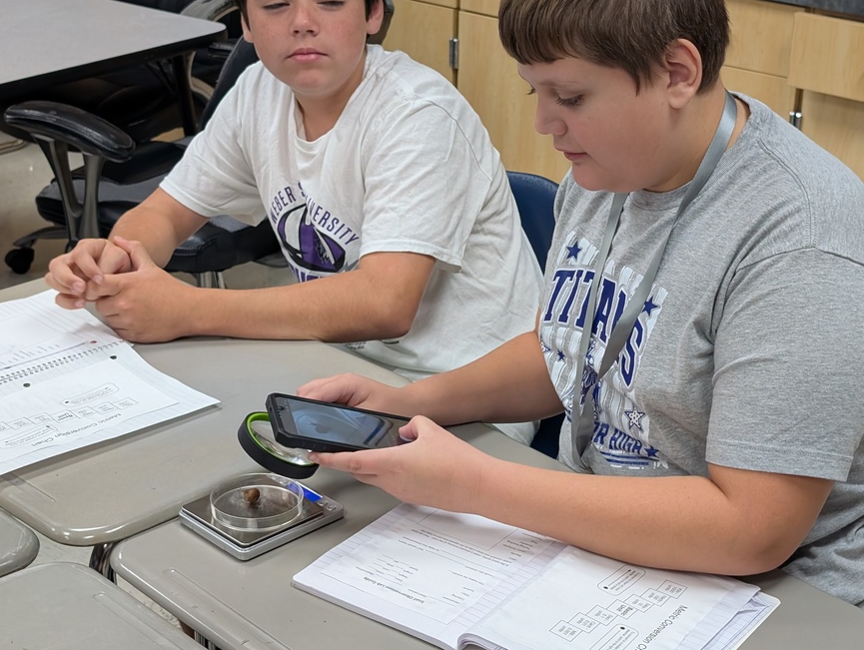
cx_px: 506
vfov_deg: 25.3
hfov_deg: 33.1
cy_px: 315
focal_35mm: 58
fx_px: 1449
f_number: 1.68
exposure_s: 1/120
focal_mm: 6.9
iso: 210
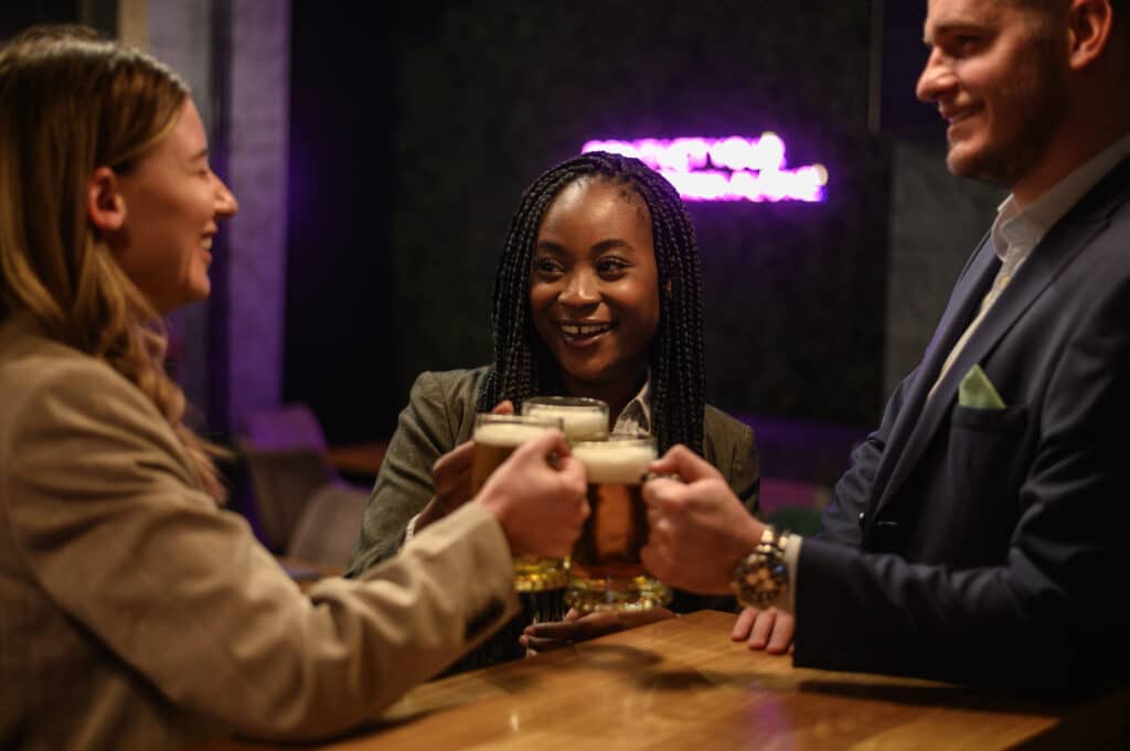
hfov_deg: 39.6
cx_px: 565
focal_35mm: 50
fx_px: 1568
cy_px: 376
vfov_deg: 26.9
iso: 400
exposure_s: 1/100
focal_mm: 50
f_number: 1.8
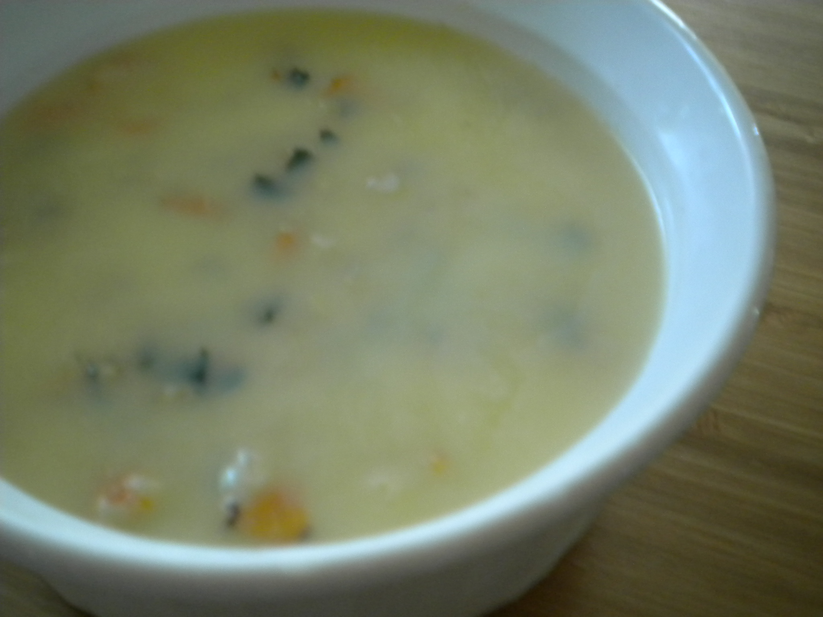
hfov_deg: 45.8
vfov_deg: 35.1
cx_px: 412
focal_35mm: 41
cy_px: 308
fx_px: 975
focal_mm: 7.4
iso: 400
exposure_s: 1/15.5
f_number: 3.5
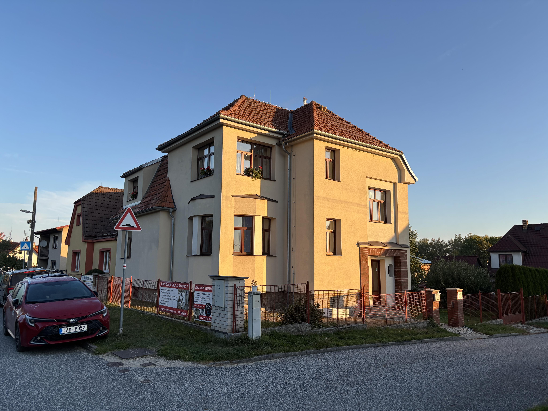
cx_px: 274
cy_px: 206
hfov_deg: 67.3
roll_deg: -1.6
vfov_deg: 53.1
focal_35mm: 26
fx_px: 412
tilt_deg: +8.9
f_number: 1.6
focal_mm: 5.96
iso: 50
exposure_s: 1/1080
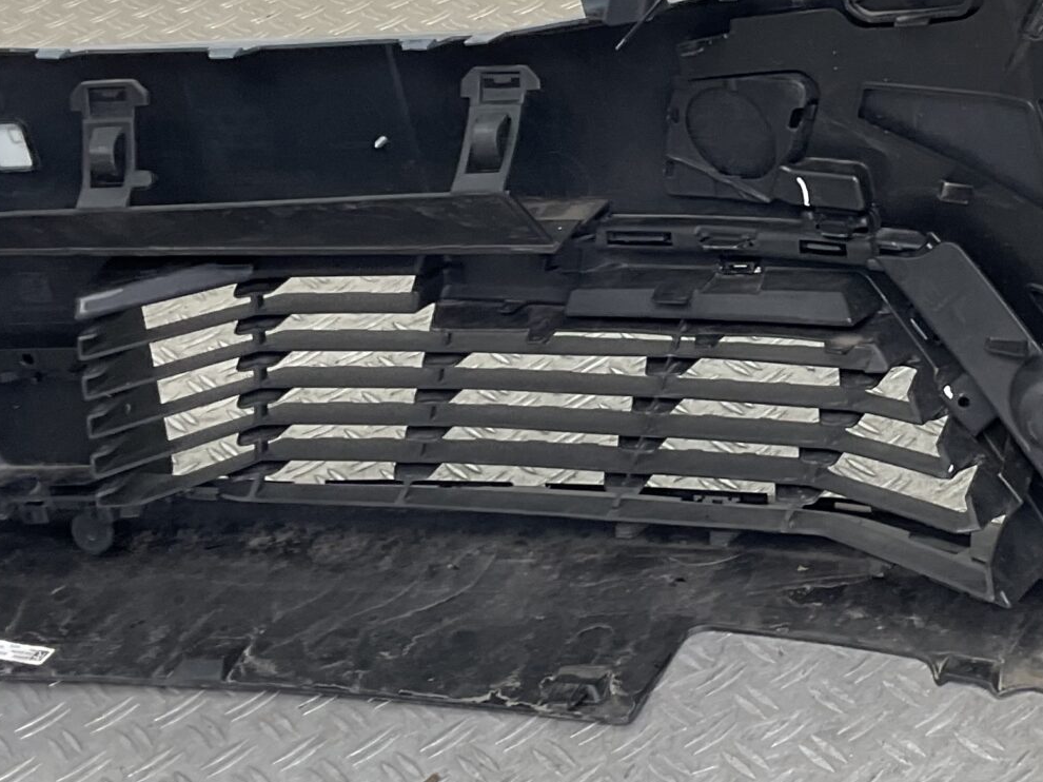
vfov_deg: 19.5
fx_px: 2259
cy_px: 216
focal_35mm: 75
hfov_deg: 25.1
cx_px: 966
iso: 20
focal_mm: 3
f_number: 1.8
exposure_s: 1/100
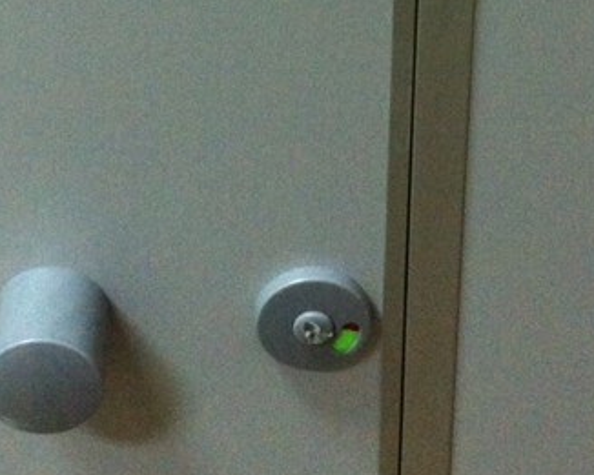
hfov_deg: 17.1
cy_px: -117
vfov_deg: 13.3
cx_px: 261
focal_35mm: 112
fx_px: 1970
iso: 320
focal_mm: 3.85
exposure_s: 1/17
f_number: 2.8
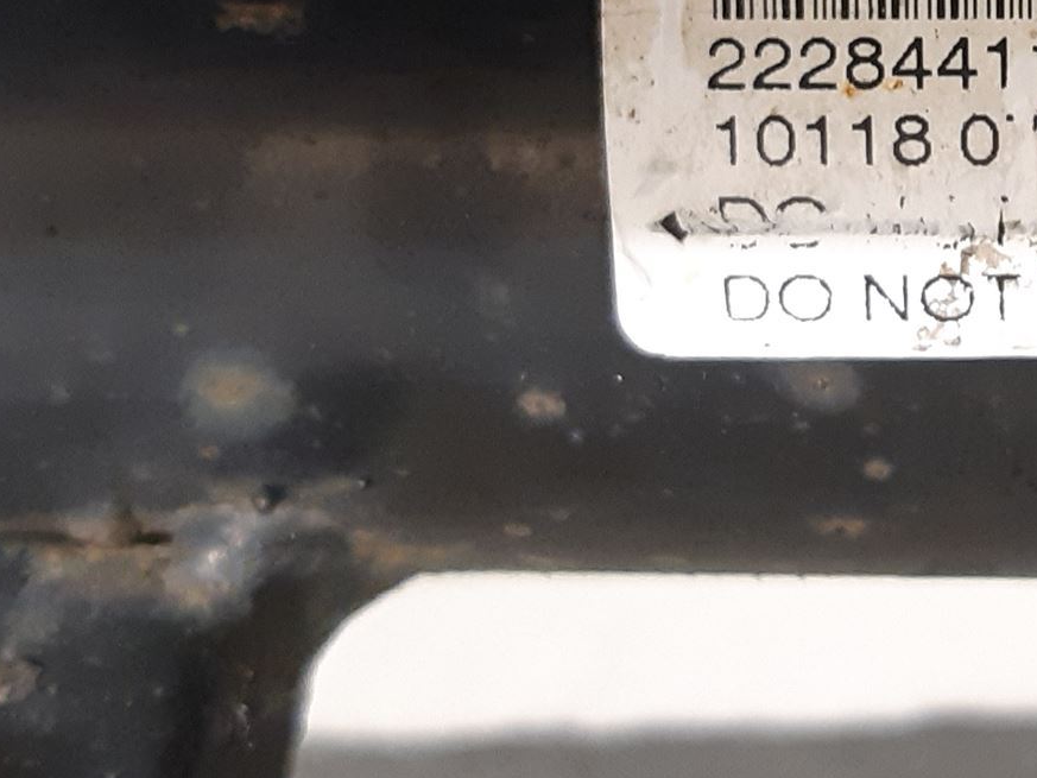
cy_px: 29
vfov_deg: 23.2
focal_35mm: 61
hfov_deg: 28.7
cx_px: 1149
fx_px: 1828
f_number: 1.7
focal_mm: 3.93
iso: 250
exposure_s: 1/33
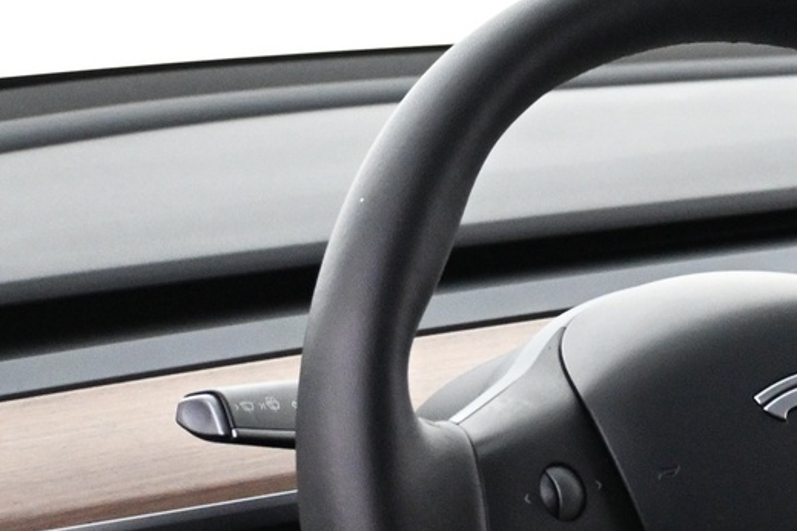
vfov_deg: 13.2
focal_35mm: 103
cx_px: 809
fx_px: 2280
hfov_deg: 19.2
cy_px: 480
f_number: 4
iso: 4000
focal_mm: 22
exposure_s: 1/50
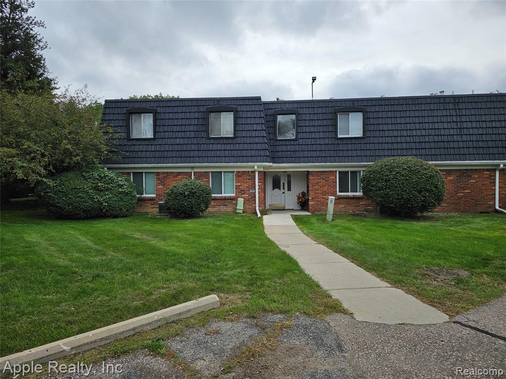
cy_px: 190
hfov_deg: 73.9
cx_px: 253
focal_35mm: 23
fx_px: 336
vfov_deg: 58.9
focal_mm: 6.3
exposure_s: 1/1293
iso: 16
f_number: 1.7
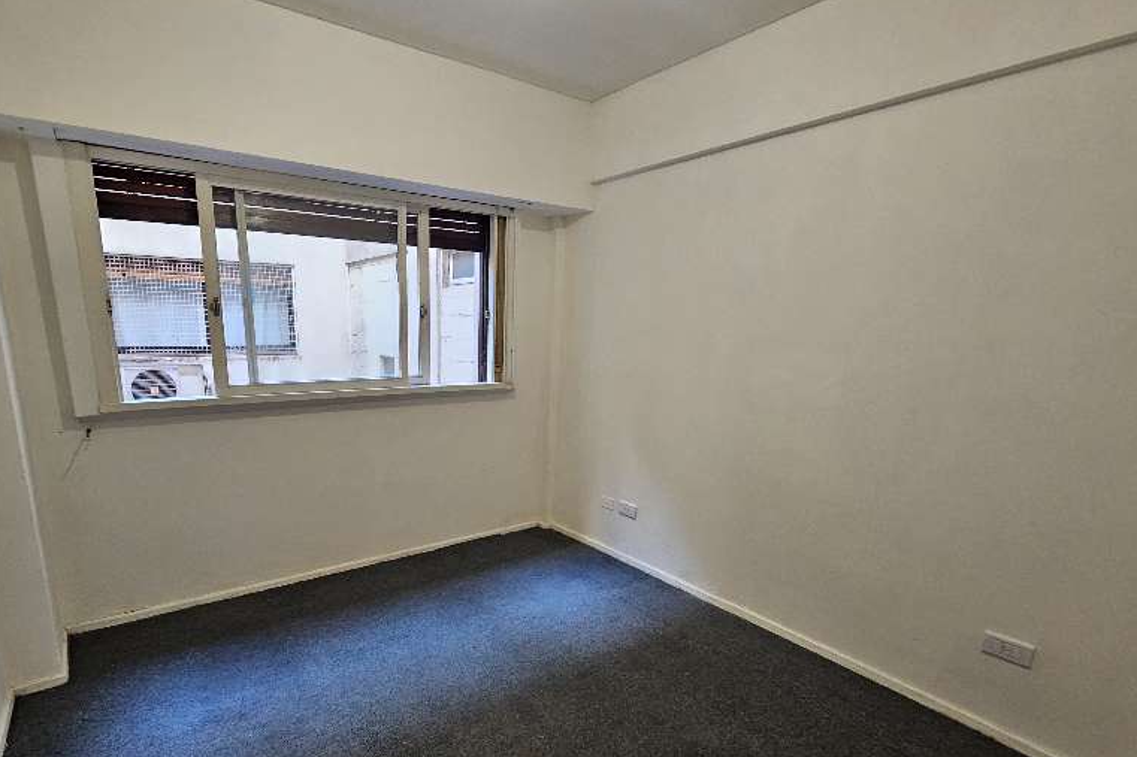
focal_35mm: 16
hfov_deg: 95.9
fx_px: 505
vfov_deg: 72.7
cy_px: 464
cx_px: 474
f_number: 2.2
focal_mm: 2.2
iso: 250
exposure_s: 1/50
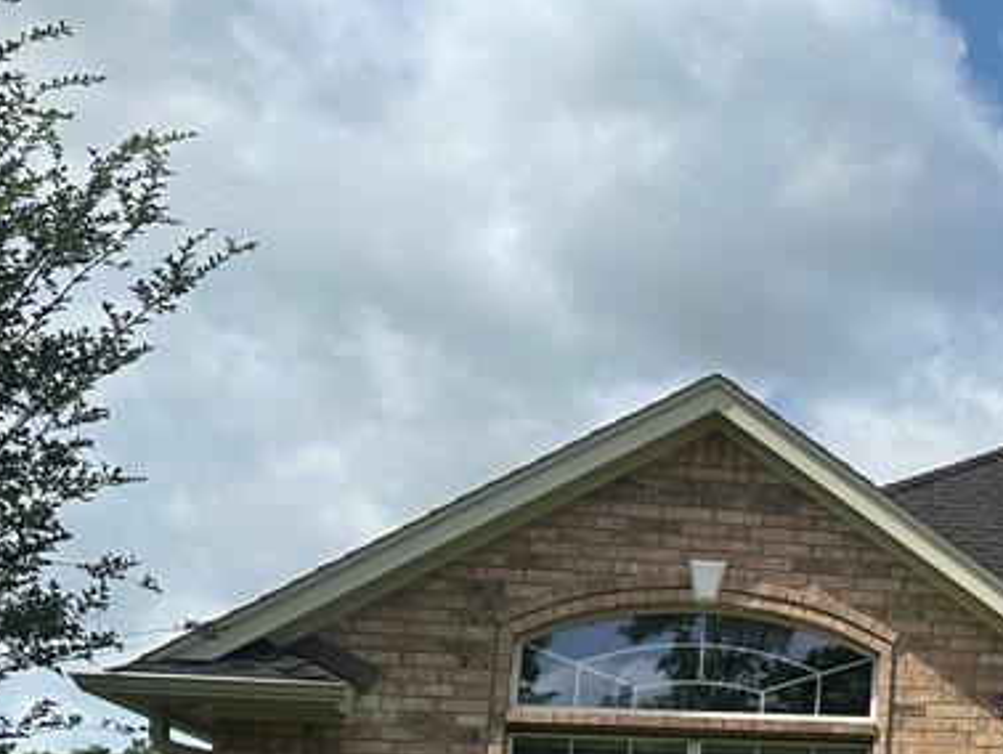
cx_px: 1316
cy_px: 611
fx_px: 1885
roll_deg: -1.5
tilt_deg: +10.6
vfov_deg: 22.3
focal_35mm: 65
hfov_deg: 25.5
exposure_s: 1/7042
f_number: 1.78
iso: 80
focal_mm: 6.86
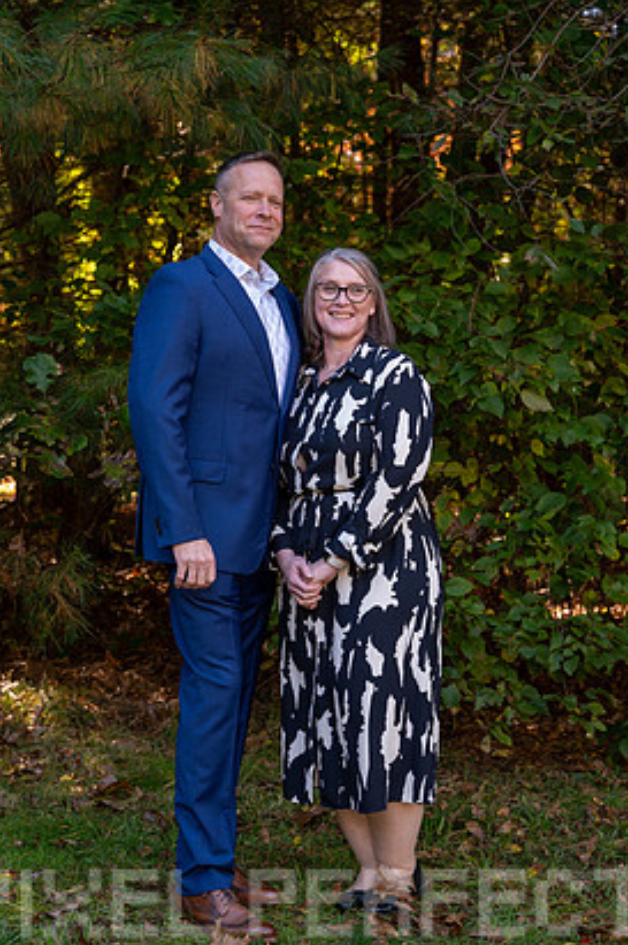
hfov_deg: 19.4
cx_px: 307
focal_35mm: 70
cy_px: 494
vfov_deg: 28.9
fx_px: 1836
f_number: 4.5
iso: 800
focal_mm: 64
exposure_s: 1/200
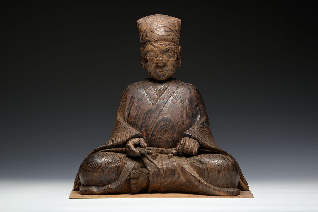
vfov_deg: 10.2
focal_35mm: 135
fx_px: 1193
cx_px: 159
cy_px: 106
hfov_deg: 15.2
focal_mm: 135
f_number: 16
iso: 280
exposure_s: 1/180
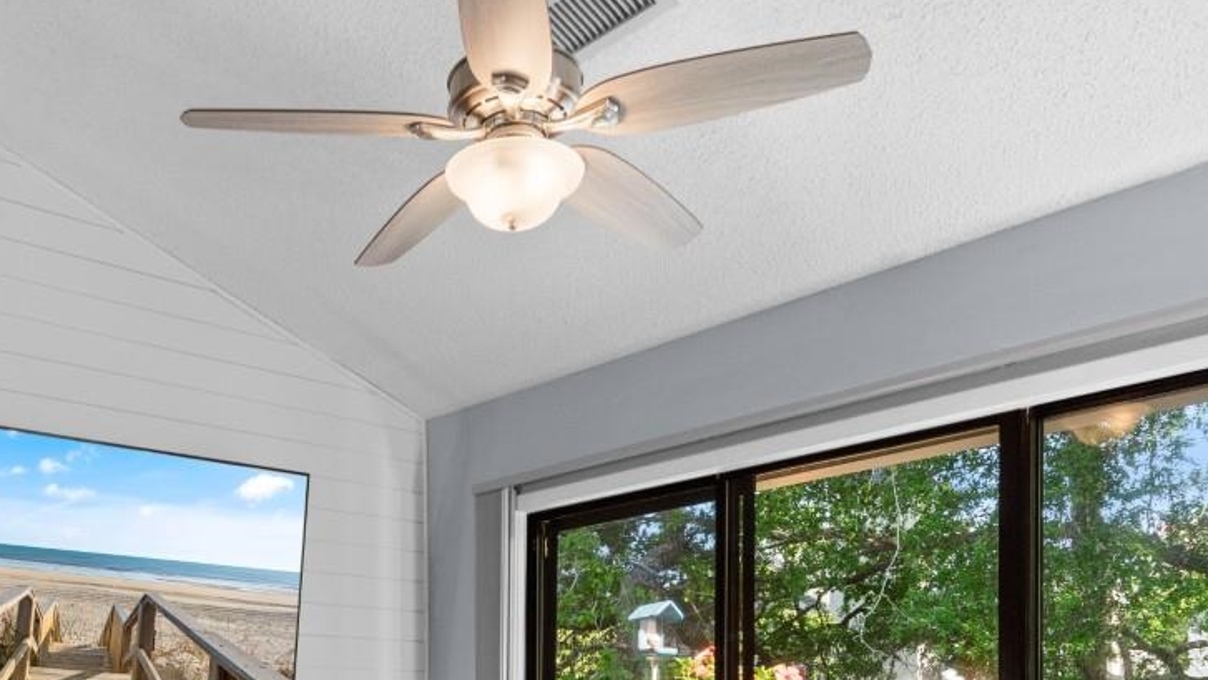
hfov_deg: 55.0
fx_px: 1121
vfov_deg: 30.5
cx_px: 369
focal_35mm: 35
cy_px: 730
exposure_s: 1/5
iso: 100
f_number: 4.5
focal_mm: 10
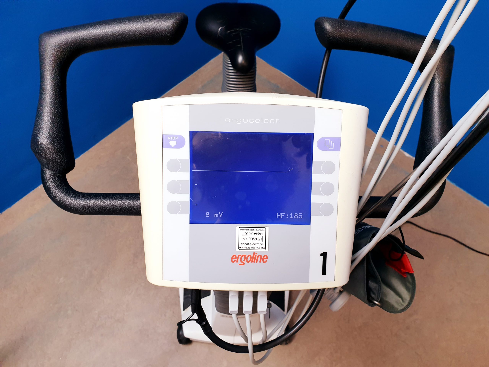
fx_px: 367
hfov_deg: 67.3
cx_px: 244
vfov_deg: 53.1
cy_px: 184
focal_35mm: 26
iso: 160
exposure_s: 1/50
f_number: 2.4
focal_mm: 4.3
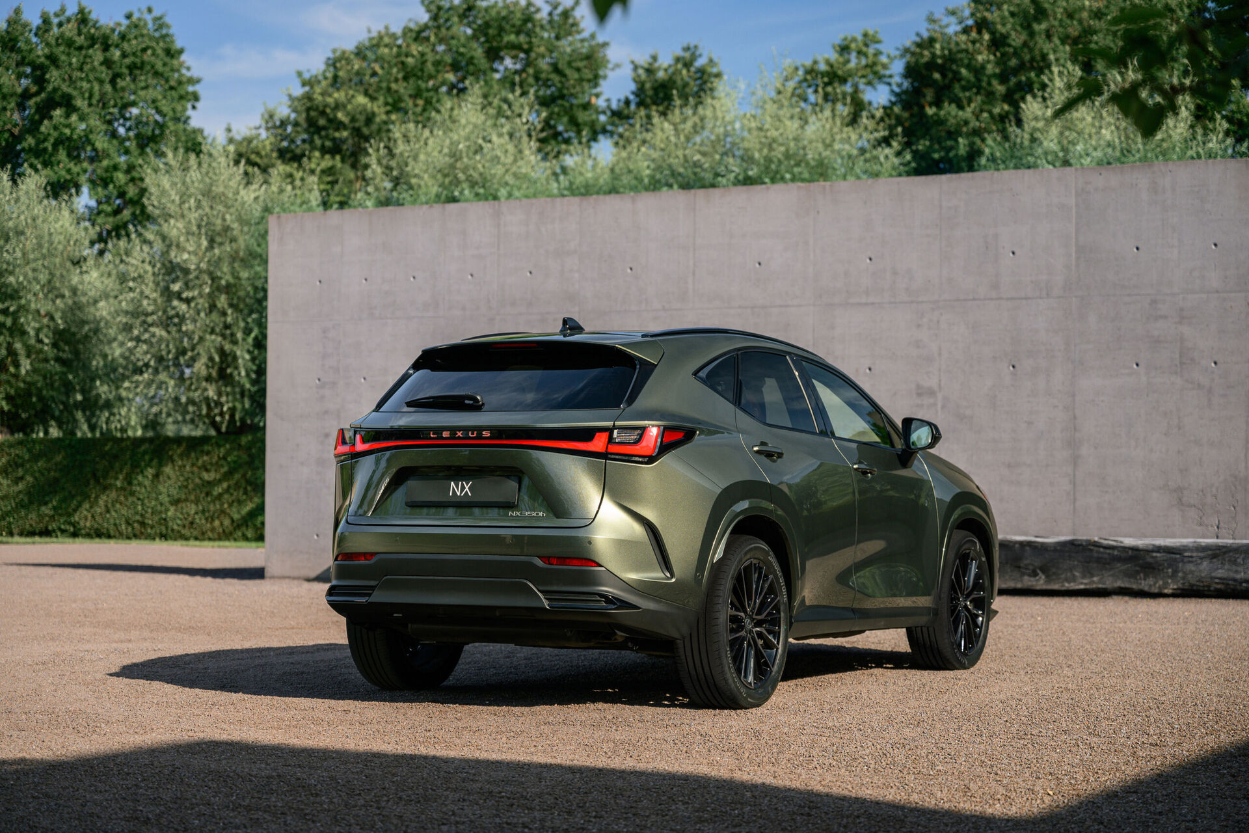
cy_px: 416
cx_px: 624
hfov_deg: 28.8
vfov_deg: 19.5
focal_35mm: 70
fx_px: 2428
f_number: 3.2
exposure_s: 1/1000
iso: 160
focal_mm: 70
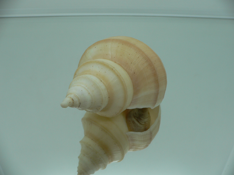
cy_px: 88
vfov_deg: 40.7
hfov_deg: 52.6
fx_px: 237
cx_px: 117
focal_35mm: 35
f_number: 2.8
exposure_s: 1/60
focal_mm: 4.6
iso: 80
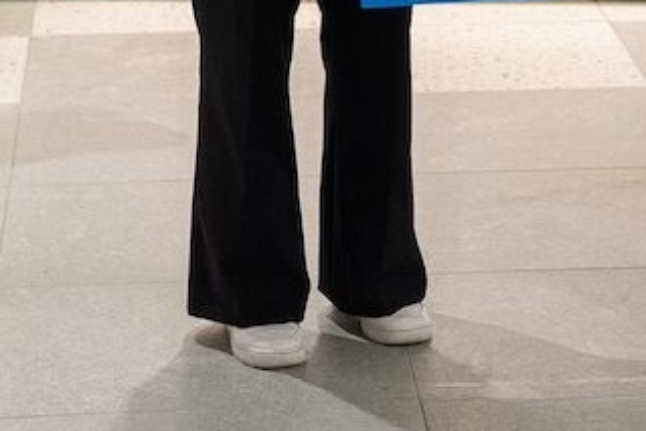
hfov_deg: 10.9
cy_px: -346
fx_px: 3375
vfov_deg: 7.1
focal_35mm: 188
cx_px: 565
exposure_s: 1/250
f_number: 3.5
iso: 5000
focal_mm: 50
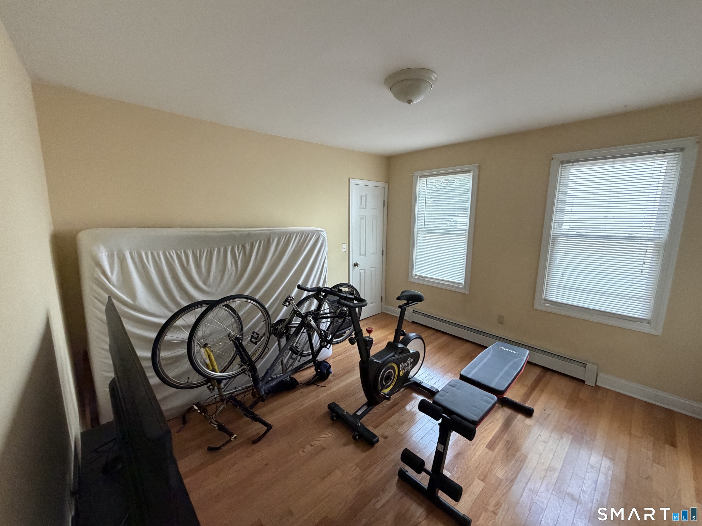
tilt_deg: -11.6
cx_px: 351
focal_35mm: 14
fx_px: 284
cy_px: 263
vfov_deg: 85.7
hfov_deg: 102.1
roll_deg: +1.4
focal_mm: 2.22
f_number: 2.2
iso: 500
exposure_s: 1/60
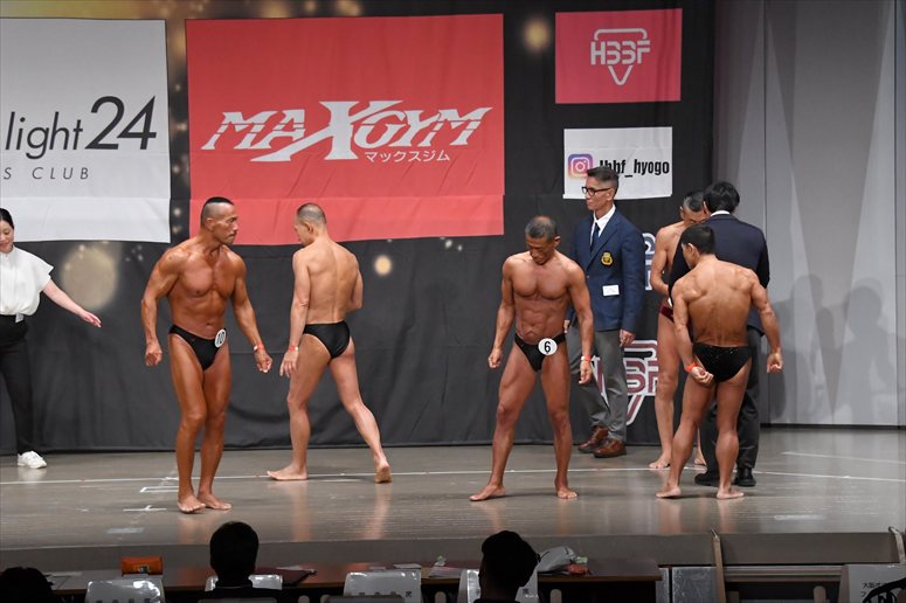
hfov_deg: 16.7
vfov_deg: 11.1
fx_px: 3094
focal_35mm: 123
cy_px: 302
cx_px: 453
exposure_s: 1/400
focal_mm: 82
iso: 5000
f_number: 5.6
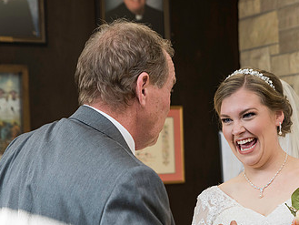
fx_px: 907
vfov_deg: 14.1
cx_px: 225
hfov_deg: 18.6
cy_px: 156
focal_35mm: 105
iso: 640
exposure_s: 1/200
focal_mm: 62
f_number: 4.5
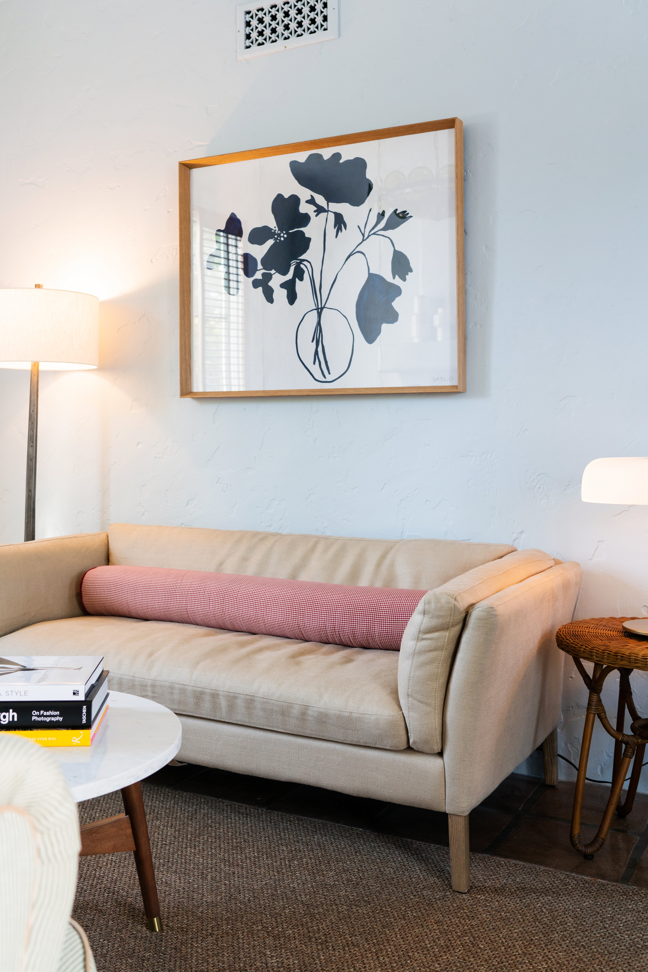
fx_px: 945
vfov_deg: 54.4
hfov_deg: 37.9
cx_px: 324
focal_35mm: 35
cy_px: 486
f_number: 4
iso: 800
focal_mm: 35
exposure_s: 1/100
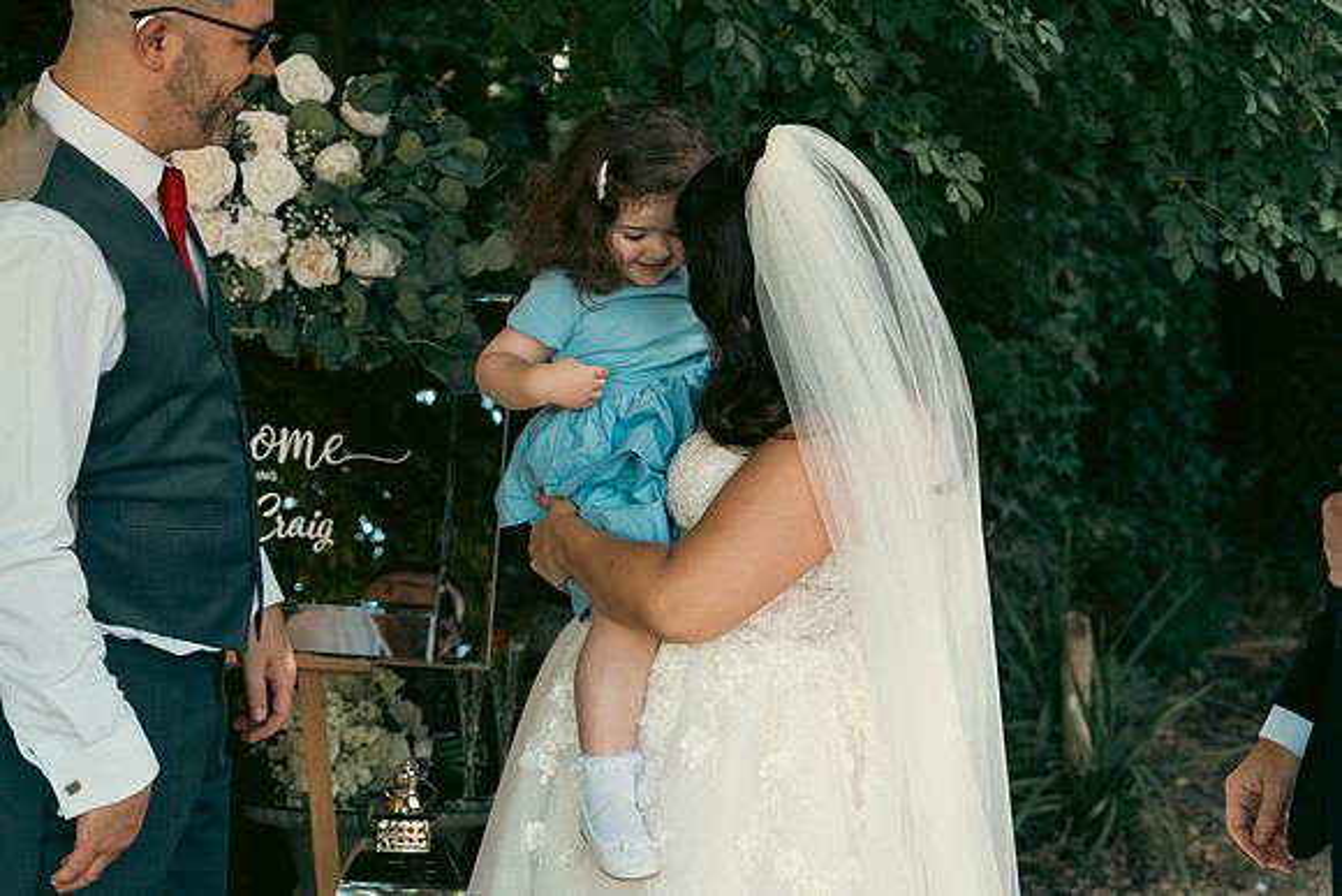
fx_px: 2945
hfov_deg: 25.7
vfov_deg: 17.3
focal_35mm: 79
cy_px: 448
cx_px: 671
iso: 500
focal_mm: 53
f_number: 3.5
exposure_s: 1/200
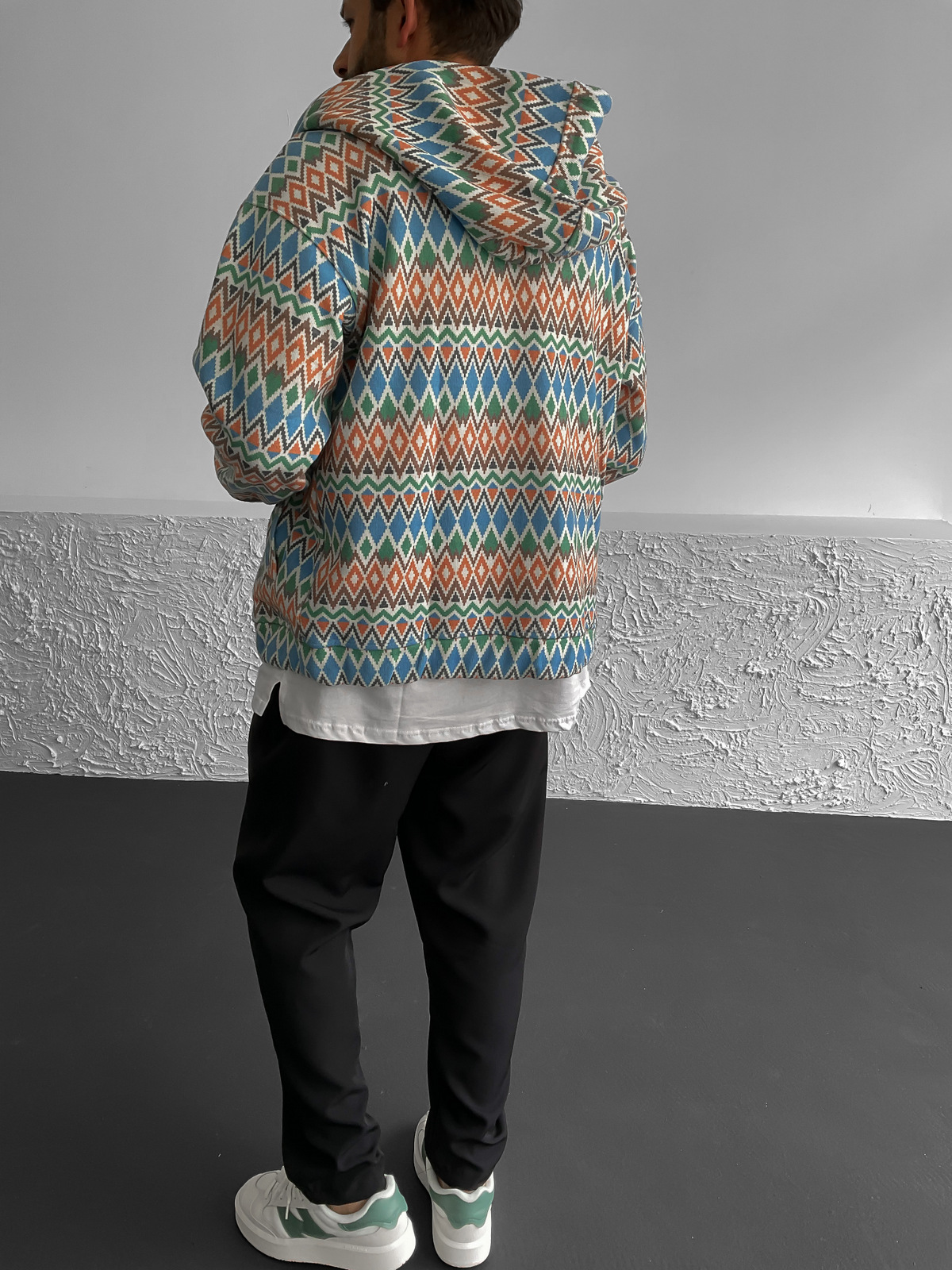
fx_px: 1063
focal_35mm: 29
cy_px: 635
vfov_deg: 61.7
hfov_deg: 48.2
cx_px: 476
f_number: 1.8
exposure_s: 1/120
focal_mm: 3
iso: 25
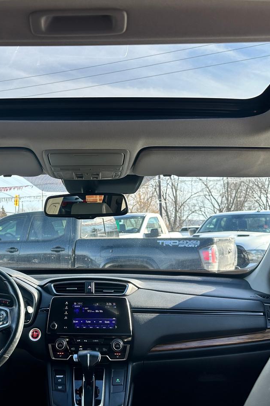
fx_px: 383
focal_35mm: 34
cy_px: 199
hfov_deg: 38.3
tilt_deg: +4.1
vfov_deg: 55.8
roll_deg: -0.5
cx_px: 85
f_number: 1.78
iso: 80
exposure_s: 1/773
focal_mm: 6.86
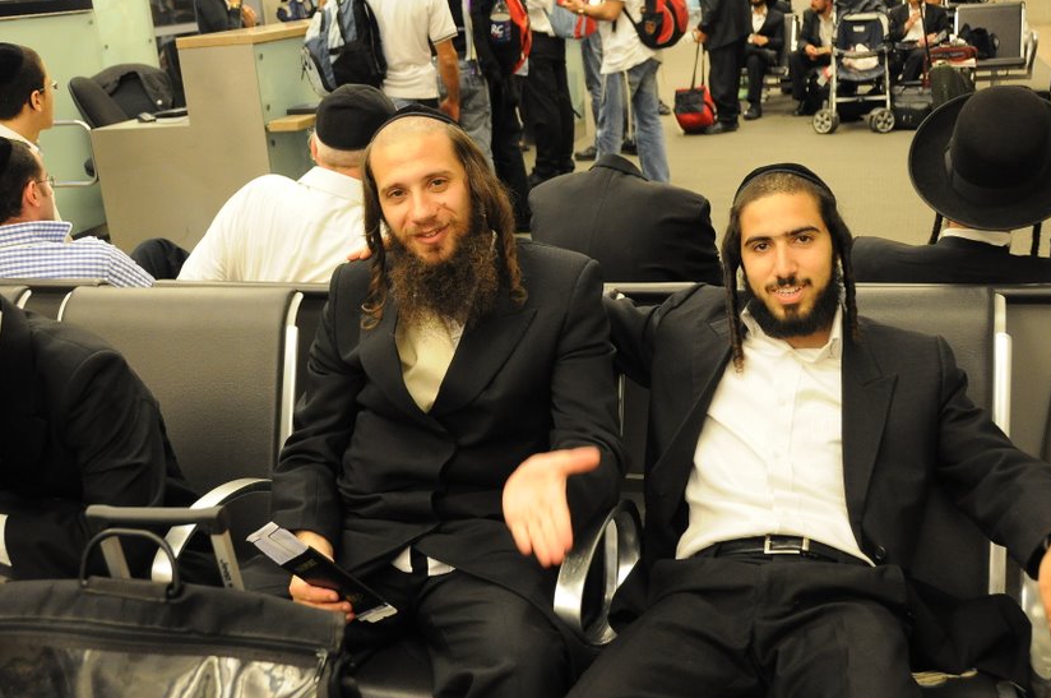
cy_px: 406
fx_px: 1195
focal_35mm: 41
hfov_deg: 47.5
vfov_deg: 32.5
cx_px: 529
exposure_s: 1/30
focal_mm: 22
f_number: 3.8
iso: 1600
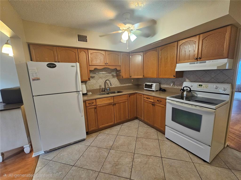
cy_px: 90
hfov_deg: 106.2
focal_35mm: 13
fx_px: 91
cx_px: 120
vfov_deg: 89.9
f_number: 2.2
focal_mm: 2.2
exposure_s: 1/60.2
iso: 400
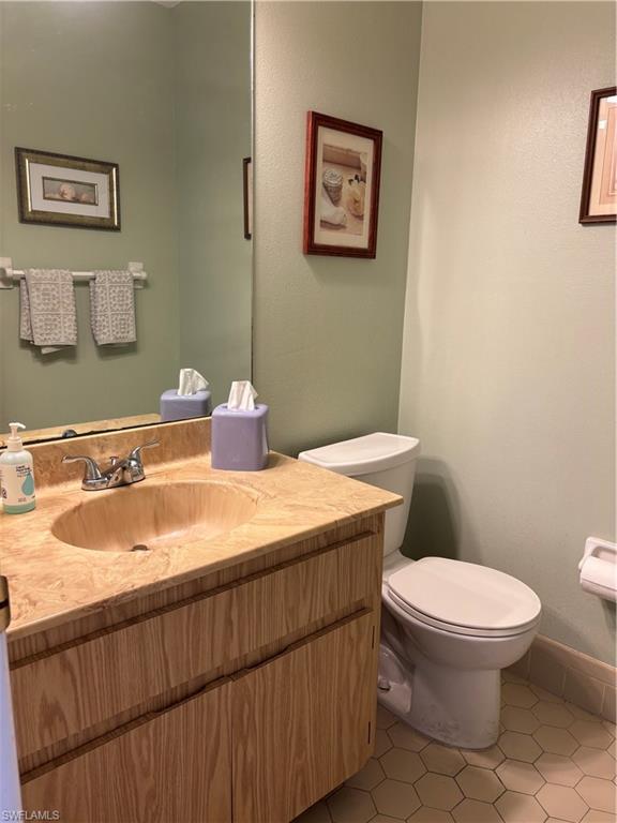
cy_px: 412
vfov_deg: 67.3
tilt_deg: -12.0
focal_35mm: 26
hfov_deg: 53.1
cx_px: 308
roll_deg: -2.1
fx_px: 618
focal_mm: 5.96
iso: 100
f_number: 1.6
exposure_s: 1/60
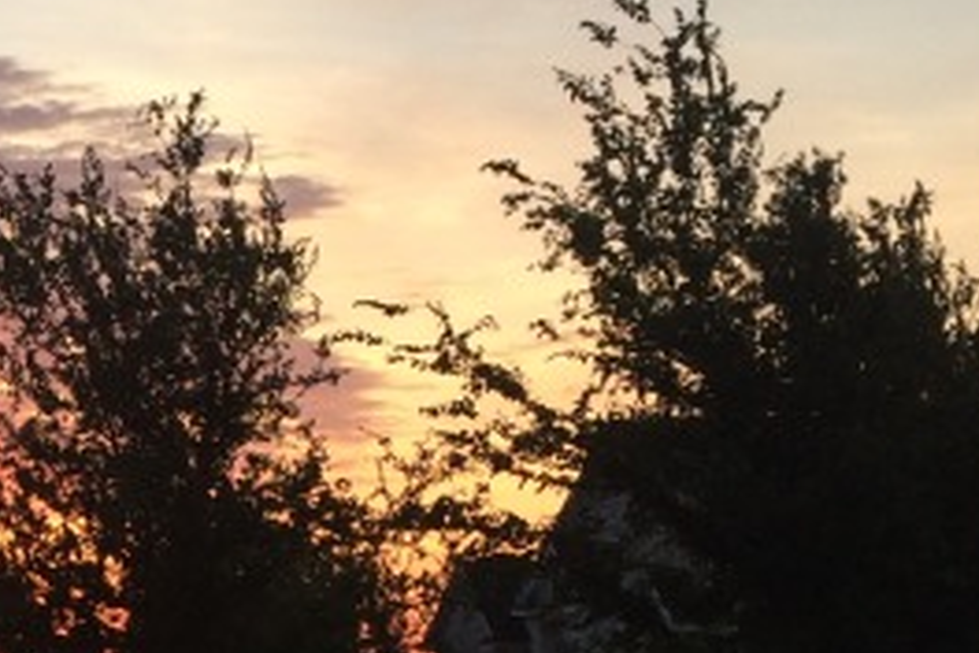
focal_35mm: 117
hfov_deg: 16.3
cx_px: -389
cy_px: 735
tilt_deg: -2.4
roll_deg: -1.2
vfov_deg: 11.5
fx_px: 3182
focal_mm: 4.15
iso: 32
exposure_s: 1/125
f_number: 2.2
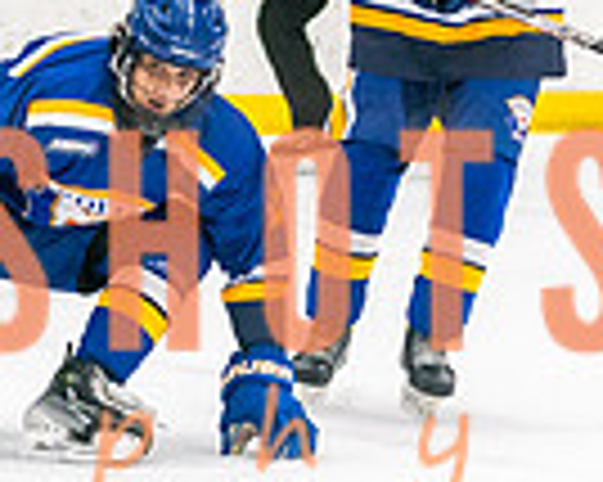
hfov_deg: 5.4
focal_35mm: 356
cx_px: -338
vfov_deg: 4.3
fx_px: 6349
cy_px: 182
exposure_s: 1/1250
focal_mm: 70
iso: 3200
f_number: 2.8
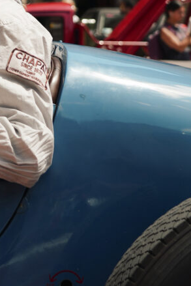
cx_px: -65
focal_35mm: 137
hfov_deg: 9.8
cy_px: -41
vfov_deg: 14.6
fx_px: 1089
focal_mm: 43
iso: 100
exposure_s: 1/500
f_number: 4
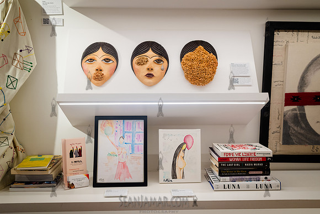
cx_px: 160
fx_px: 315
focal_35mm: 35
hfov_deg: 53.9
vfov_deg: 37.5
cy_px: 107
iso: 1600
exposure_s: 1/320
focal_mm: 35
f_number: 4.5
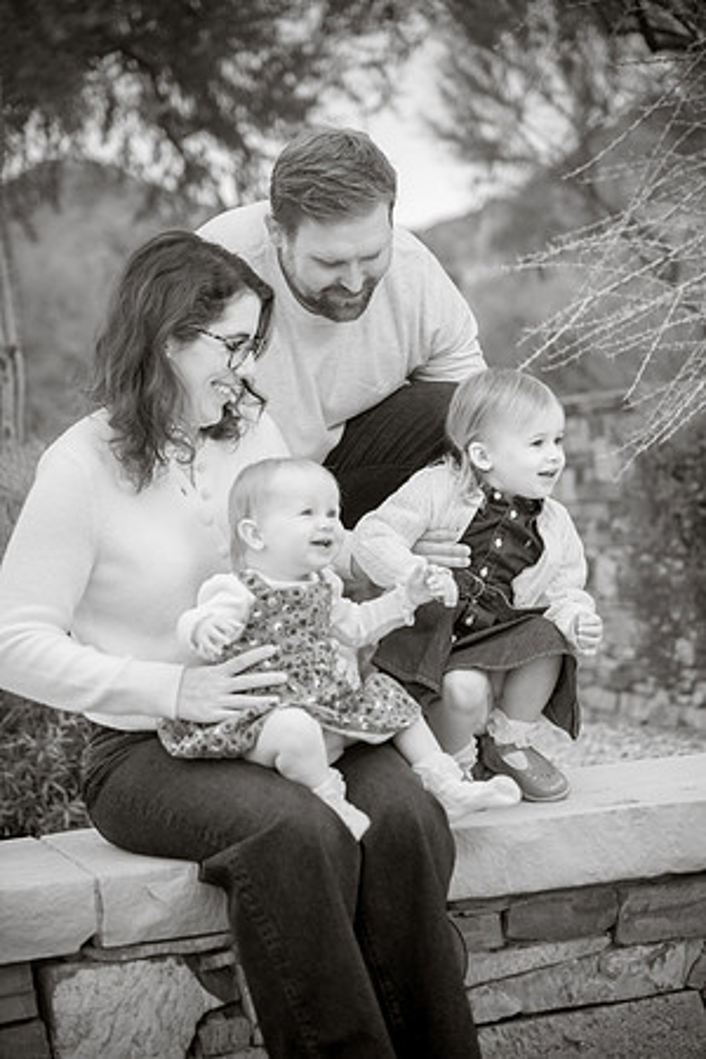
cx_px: 353
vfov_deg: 22.1
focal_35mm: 92
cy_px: 530
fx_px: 2706
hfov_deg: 14.9
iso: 100
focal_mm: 92
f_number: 4
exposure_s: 1/200
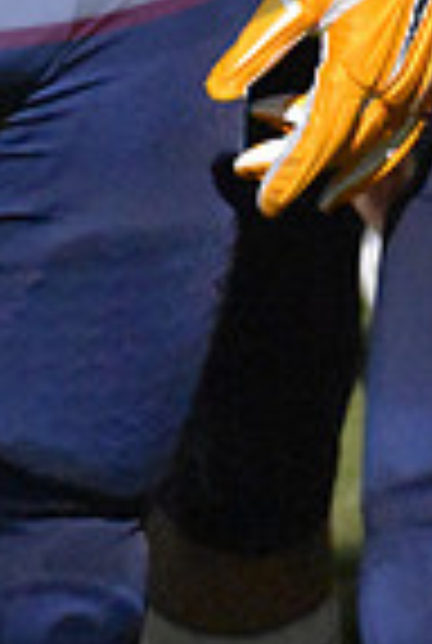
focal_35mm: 546
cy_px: -558
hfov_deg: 2.5
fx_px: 9780
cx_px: -74
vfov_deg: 3.7
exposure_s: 1/125
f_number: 4.8
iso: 12800
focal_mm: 90
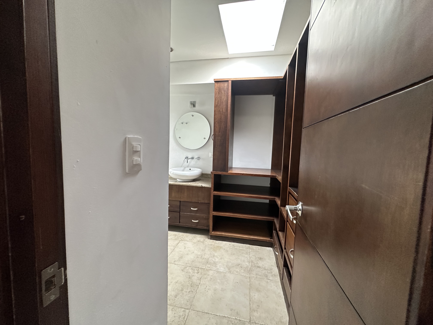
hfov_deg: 102.1
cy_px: 162
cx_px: 216
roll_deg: -1.5
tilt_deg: +1.0
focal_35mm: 14
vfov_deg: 85.7
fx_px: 175
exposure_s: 1/92
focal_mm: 2.22
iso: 320
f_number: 2.2
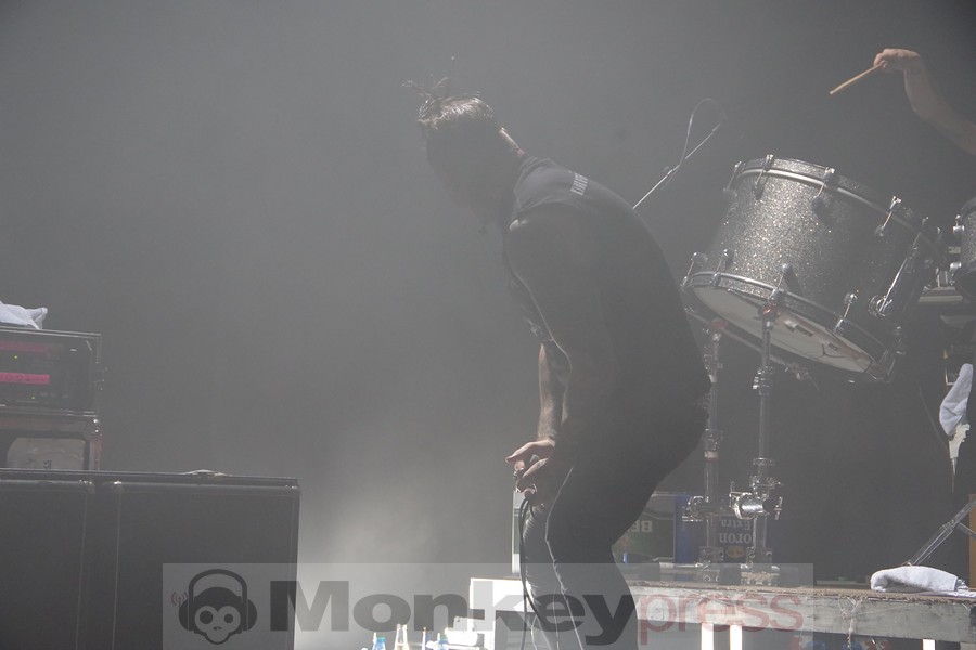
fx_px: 2440
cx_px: 488
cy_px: 325
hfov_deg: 22.6
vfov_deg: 15.2
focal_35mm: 90
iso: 1600
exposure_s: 1/500
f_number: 7.1
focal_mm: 60
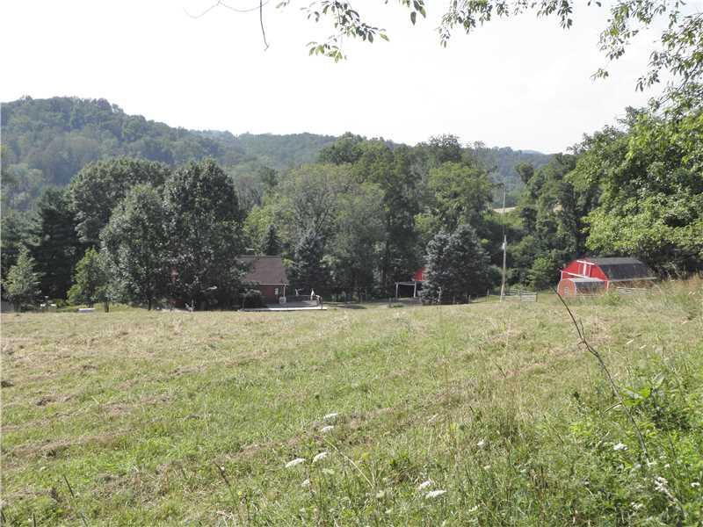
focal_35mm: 38
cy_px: 264
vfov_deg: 37.7
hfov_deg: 49.0
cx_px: 352
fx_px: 772
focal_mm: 6.85
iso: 64
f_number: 5.6
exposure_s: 1/160
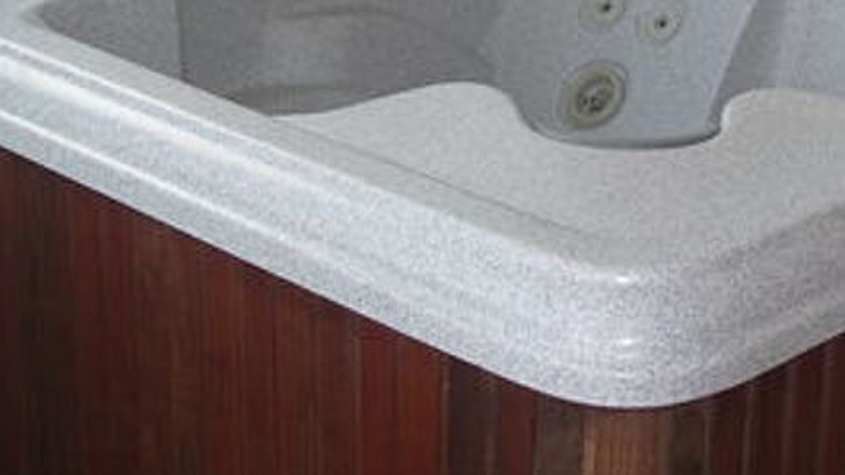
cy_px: 42
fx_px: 2039
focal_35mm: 91
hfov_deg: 23.0
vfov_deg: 13.2
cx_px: 692
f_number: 3
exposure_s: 1/160
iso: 80
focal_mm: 7.8
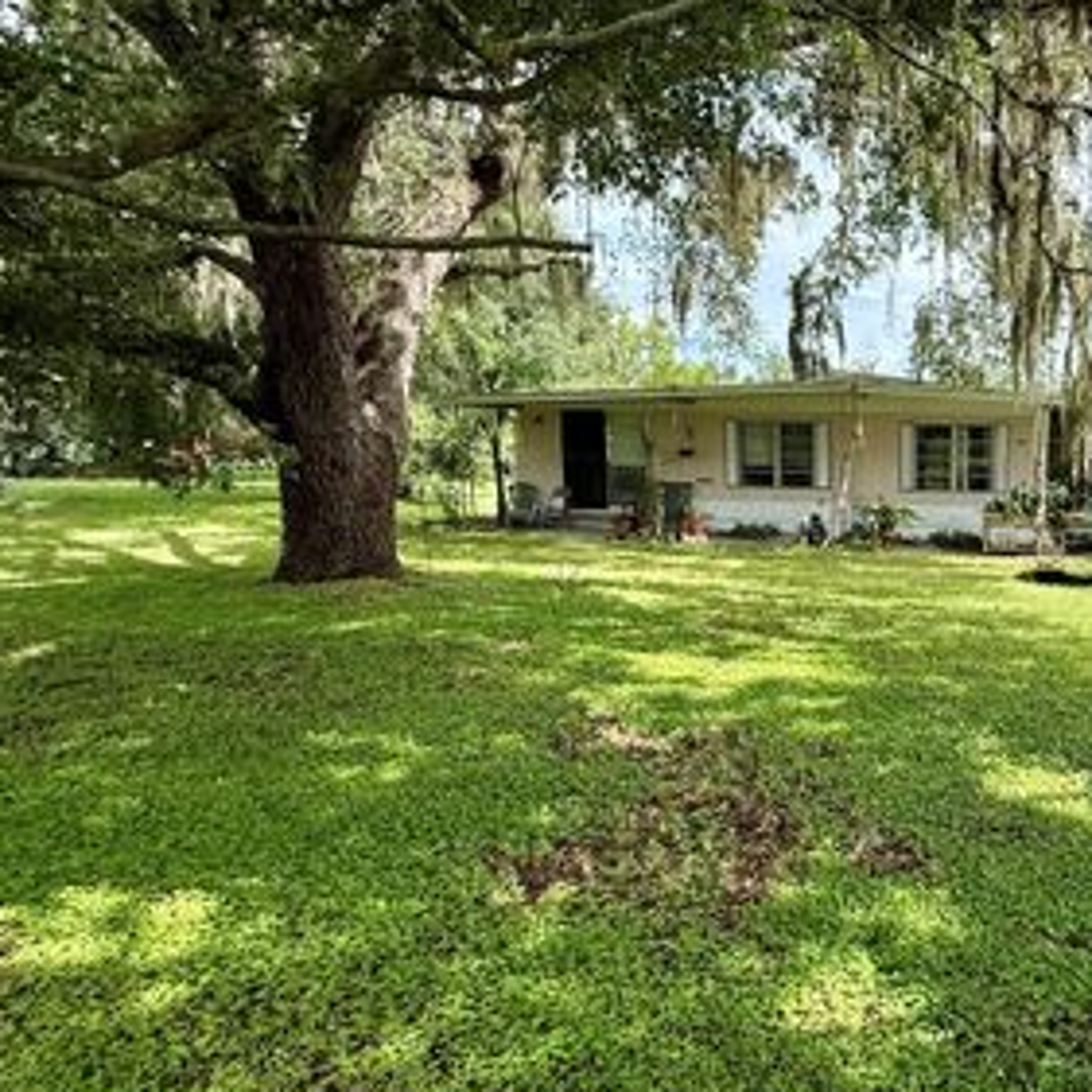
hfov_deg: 60.6
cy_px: 571
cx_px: 952
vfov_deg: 69.6
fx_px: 785
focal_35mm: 22
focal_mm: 2.22
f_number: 2.2
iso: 64
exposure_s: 1/914
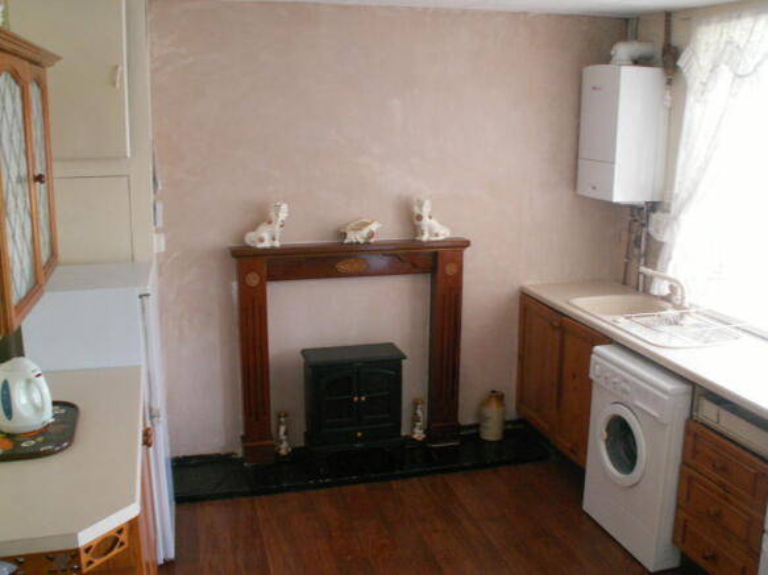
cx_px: 384
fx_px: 776
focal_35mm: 35
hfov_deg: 52.6
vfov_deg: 40.7
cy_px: 288
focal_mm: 5.86
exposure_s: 1/8
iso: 160
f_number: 2.8
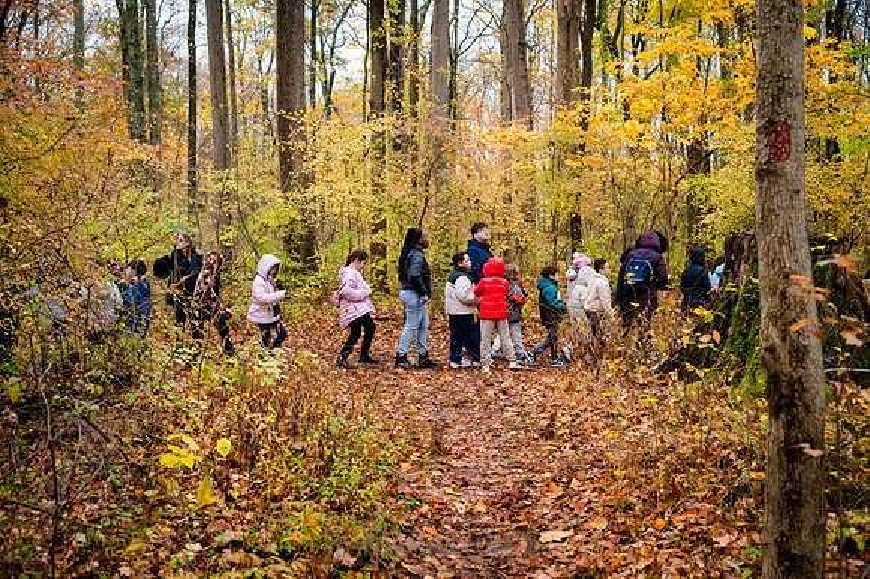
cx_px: 435
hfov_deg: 54.2
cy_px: 290
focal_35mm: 35
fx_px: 849
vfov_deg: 37.6
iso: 6400
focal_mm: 35
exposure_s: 1/640
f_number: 4
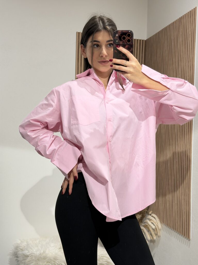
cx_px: 99
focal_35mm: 48
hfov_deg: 30.3
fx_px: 366
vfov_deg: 39.7
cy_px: 132
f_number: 1.78
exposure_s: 1/121
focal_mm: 6.76
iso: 50
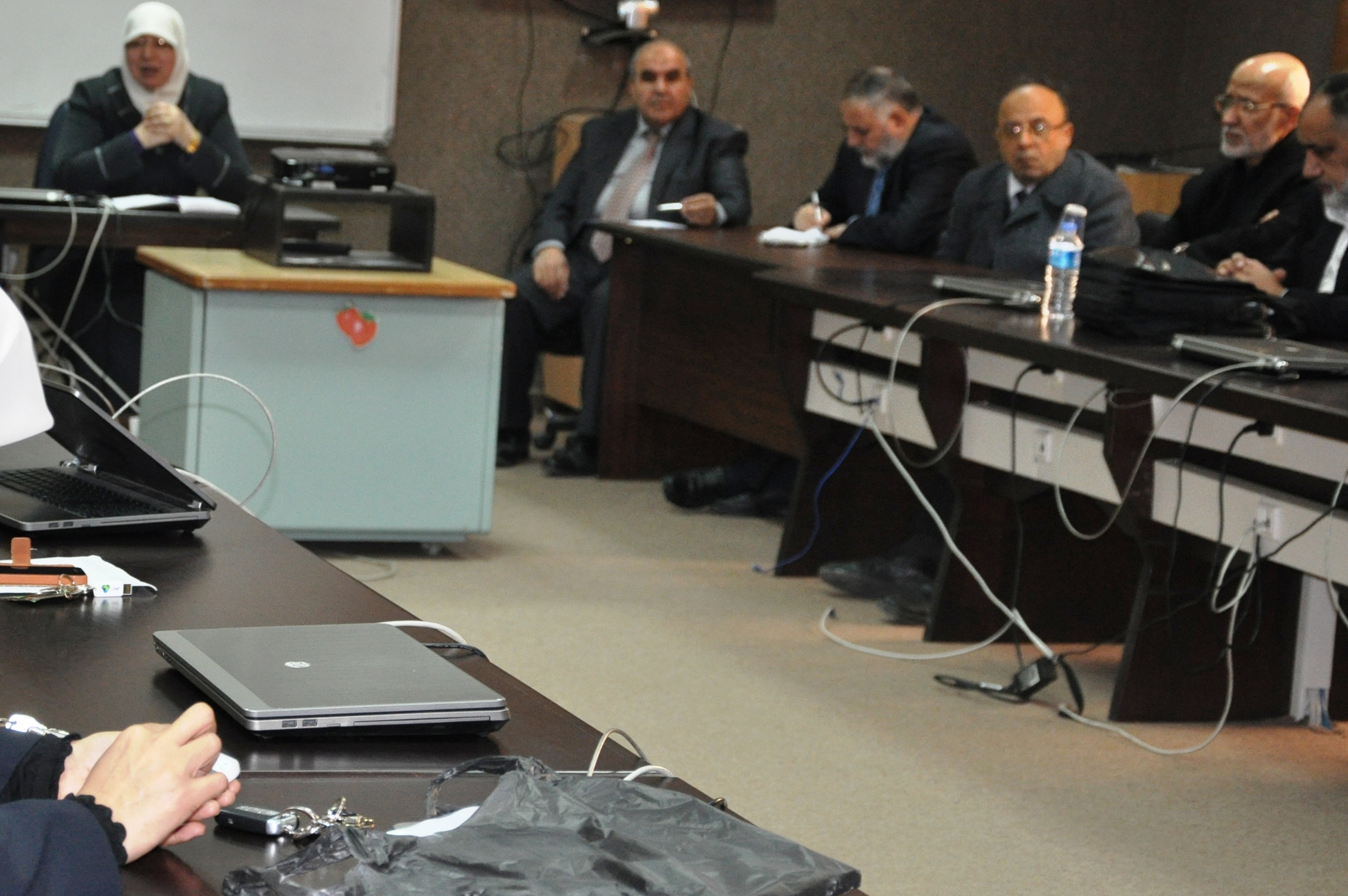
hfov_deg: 20.1
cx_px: 412
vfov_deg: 13.5
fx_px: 3777
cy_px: 434
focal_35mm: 101
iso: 800
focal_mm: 48
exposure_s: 1/60
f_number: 4.8
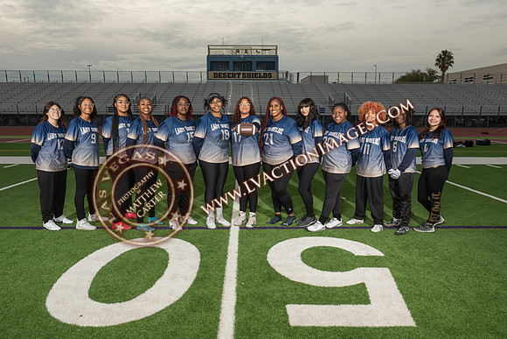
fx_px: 359
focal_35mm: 26
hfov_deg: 70.4
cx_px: 246
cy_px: 176
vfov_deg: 50.4
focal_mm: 24
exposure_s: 1/200
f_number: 8
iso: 160
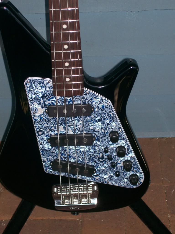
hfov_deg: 17.0
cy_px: 117
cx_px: 88
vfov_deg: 22.5
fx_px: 586
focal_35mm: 87
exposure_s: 1/109
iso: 80
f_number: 4.3
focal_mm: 14.3
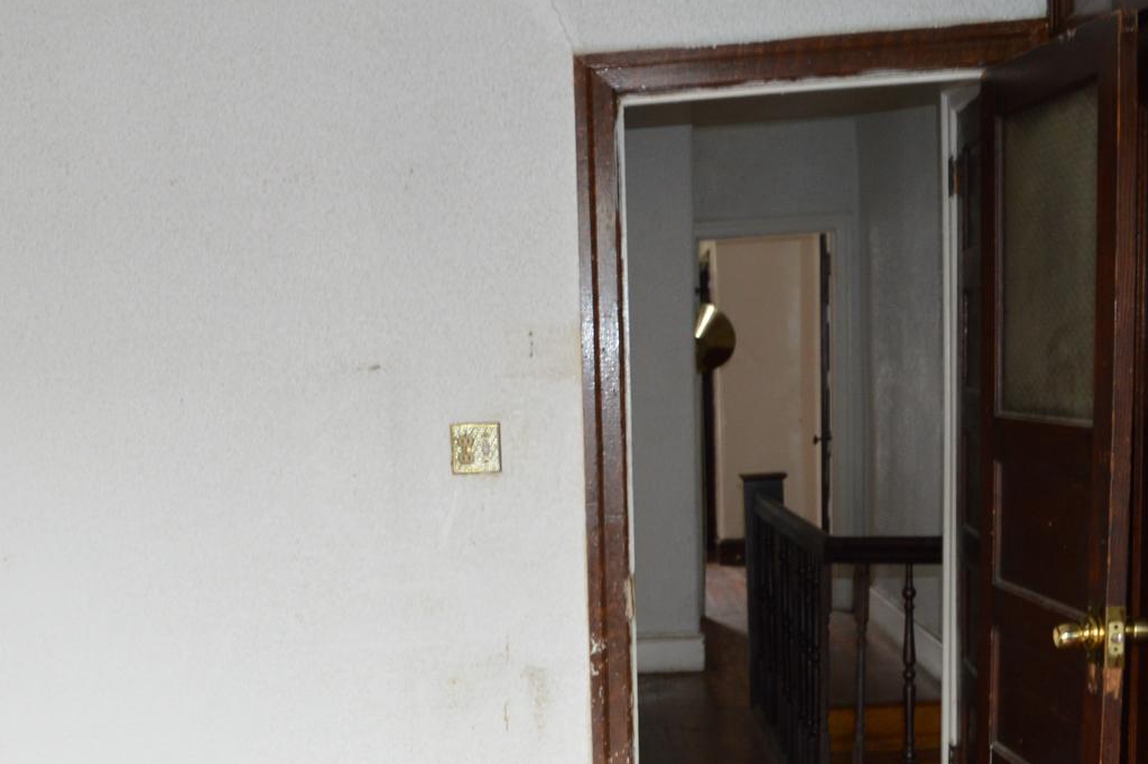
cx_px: 287
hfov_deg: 36.1
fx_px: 1721
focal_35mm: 54
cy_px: 706
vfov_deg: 24.2
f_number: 4
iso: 400
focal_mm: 18
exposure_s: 1/60
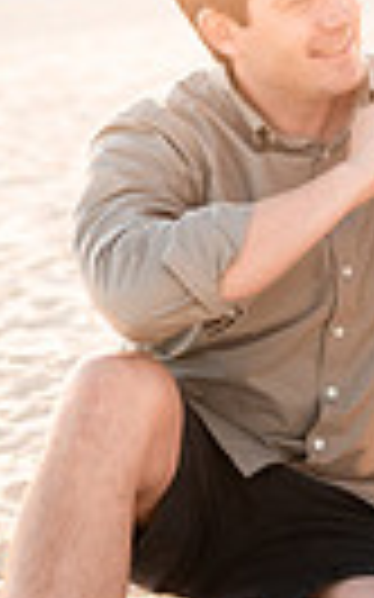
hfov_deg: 10.7
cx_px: 433
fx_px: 1975
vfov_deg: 17.2
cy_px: 238
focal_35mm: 121
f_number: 1.8
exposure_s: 1/2500
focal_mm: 35
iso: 100
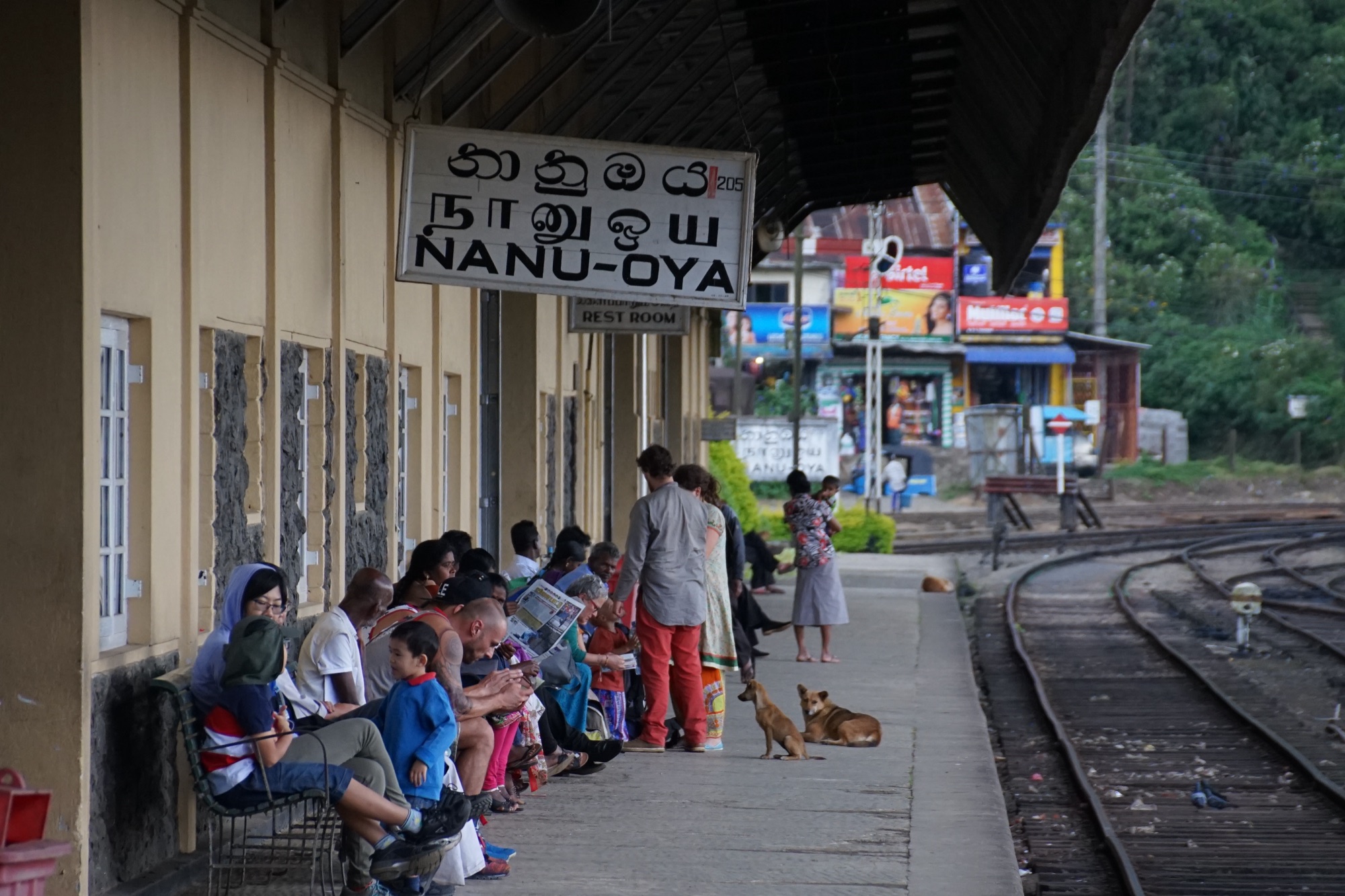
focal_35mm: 240
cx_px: 672
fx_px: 8965
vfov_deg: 5.7
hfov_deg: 8.6
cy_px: 448
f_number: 6.3
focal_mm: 160
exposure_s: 1/250
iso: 1600
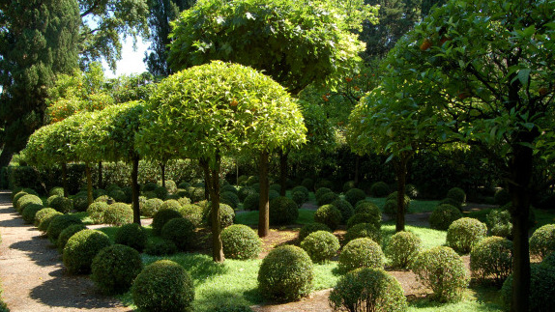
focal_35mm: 29
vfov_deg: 40.1
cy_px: 178
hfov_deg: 66.1
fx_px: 427
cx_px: 276
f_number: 6.3
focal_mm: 18
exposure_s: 1/160
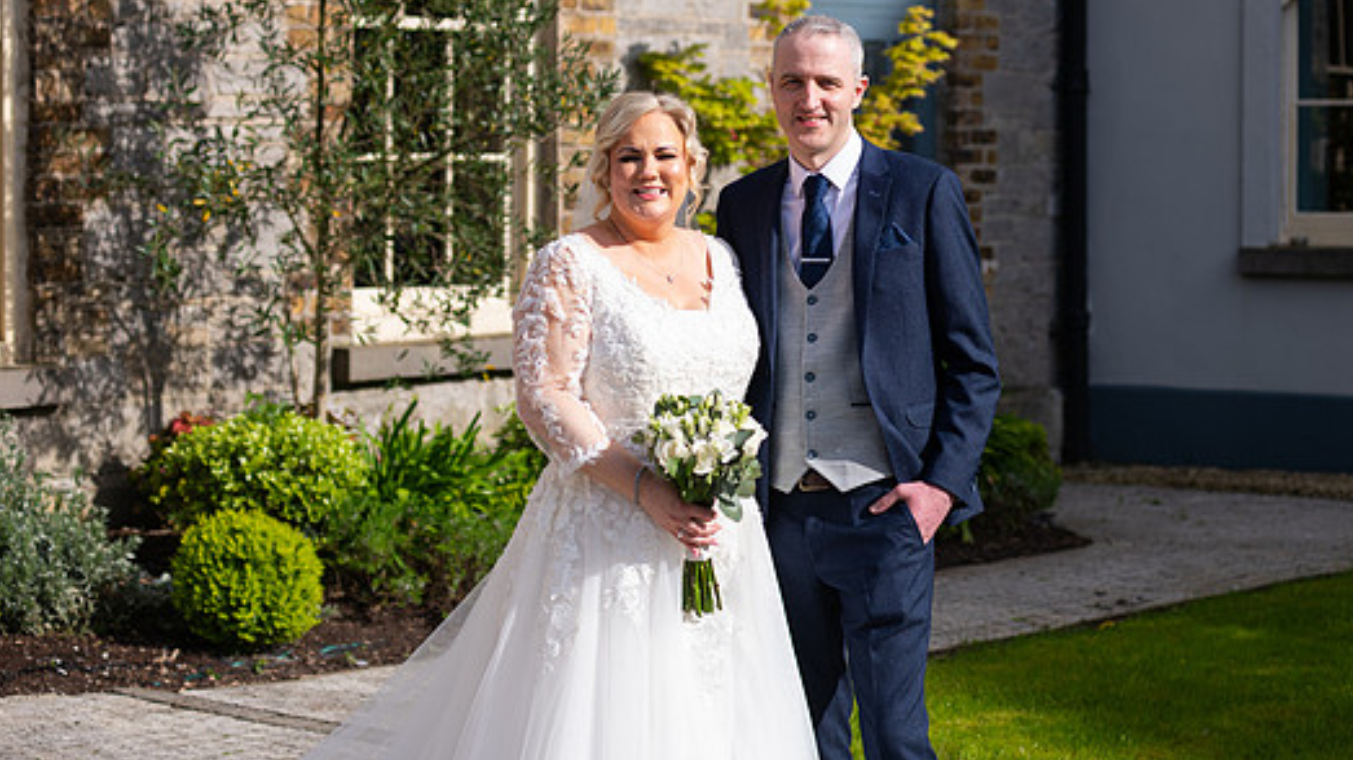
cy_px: 311
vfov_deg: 13.0
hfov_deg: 22.9
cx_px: 704
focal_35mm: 93
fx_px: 3336
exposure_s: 1/500
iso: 80
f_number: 3.5
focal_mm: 80
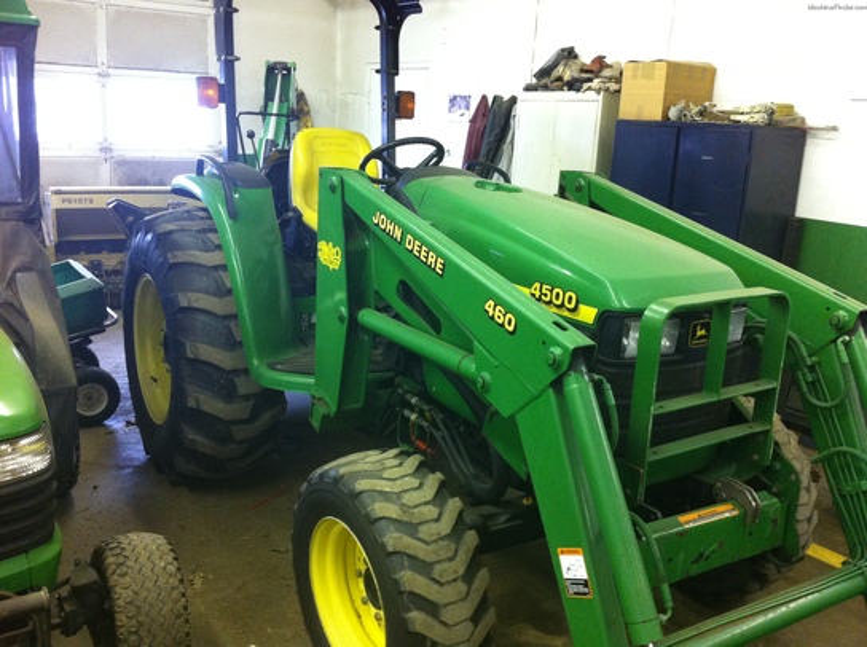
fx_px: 875
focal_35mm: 35
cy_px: 324
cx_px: 434
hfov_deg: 52.7
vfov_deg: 40.6
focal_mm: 3.85
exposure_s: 1/15
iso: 320
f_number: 2.8
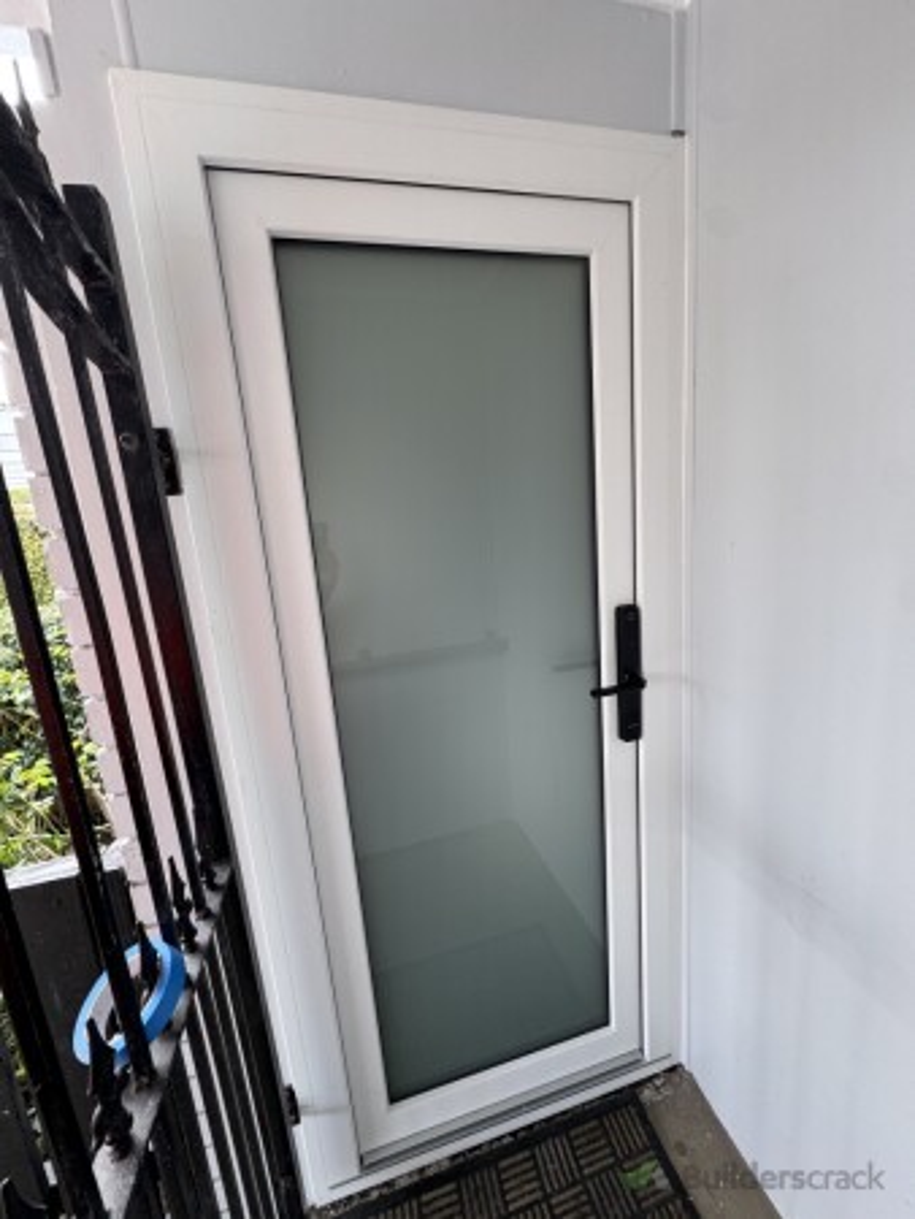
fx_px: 493
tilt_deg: -10.0
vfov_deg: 102.0
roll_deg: +4.4
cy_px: 610
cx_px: 458
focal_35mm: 14
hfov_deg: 85.7
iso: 80
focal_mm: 2.22
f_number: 2.2
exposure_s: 1/99
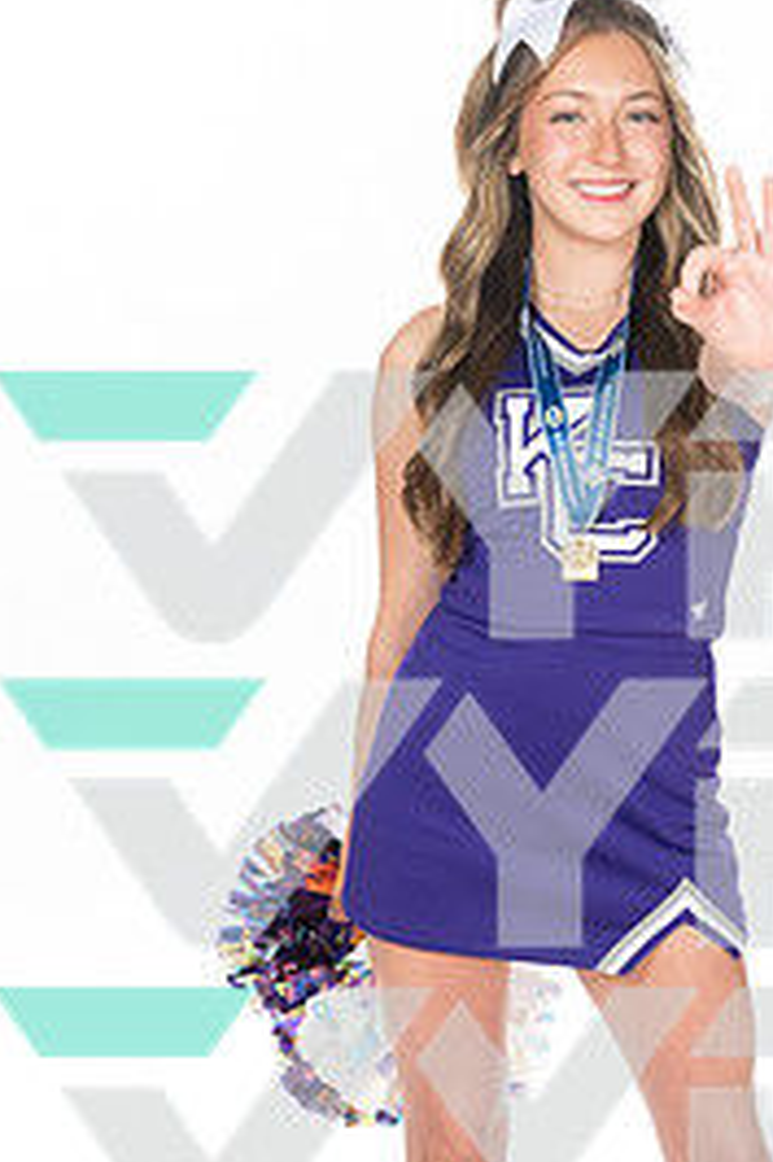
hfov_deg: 14.6
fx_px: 2999
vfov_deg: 21.8
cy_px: 817
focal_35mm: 93
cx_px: 646
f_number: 7.1
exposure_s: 1/320
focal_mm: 55
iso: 800
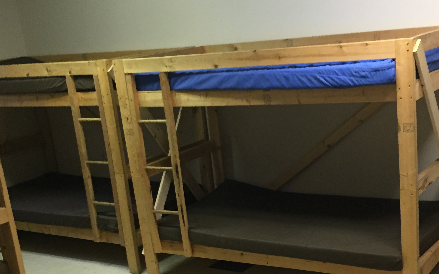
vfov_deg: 23.5
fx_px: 646
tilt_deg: -17.8
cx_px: 256
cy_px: 233
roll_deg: +6.9
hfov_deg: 37.4
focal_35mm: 54
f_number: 2.2
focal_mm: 4.15
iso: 250
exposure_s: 1/24
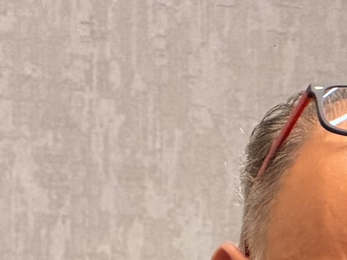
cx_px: 976
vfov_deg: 2.6
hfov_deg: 3.4
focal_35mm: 568
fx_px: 5692
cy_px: 502
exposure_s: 1/50
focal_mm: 16.89
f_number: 2.8
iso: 250
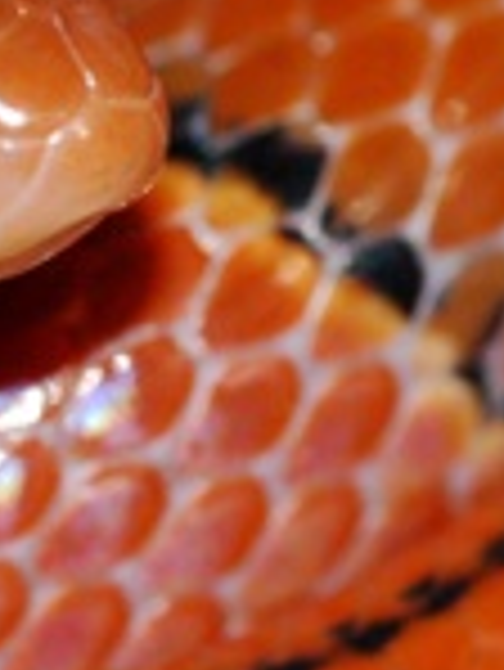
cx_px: -288
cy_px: 27
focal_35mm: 377
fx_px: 7308
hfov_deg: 3.9
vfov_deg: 5.2
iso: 800
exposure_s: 1/125
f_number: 8
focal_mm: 60
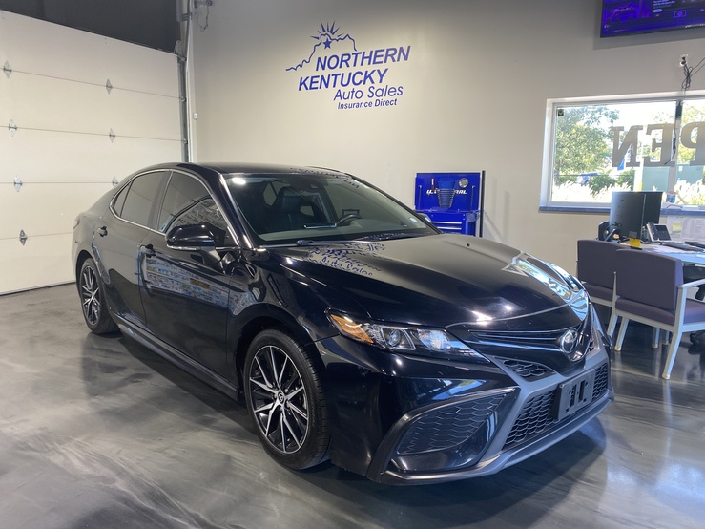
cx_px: 352
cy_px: 264
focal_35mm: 26
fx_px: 529
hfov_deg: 67.3
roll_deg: -0.3
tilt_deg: -8.5
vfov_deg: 53.0
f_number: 1.8
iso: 125
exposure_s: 1/120
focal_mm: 4.25
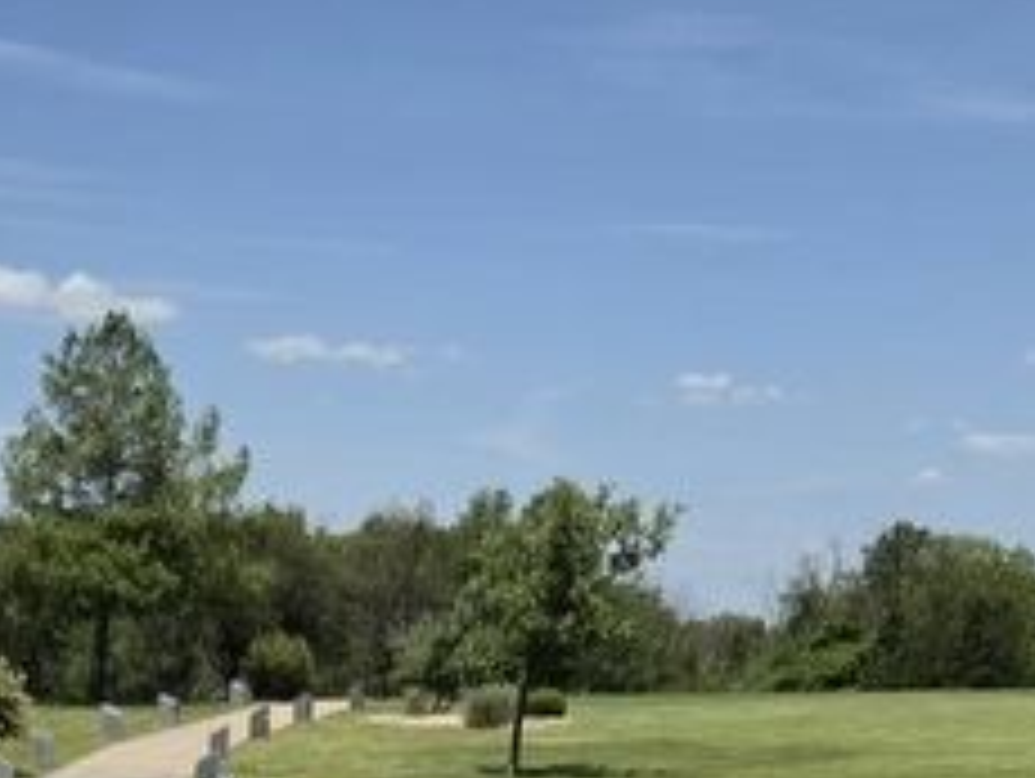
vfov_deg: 16.1
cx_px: 198
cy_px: 1322
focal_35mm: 80
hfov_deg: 24.0
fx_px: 2394
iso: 80
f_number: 1.8
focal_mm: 5.4
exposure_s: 1/7071
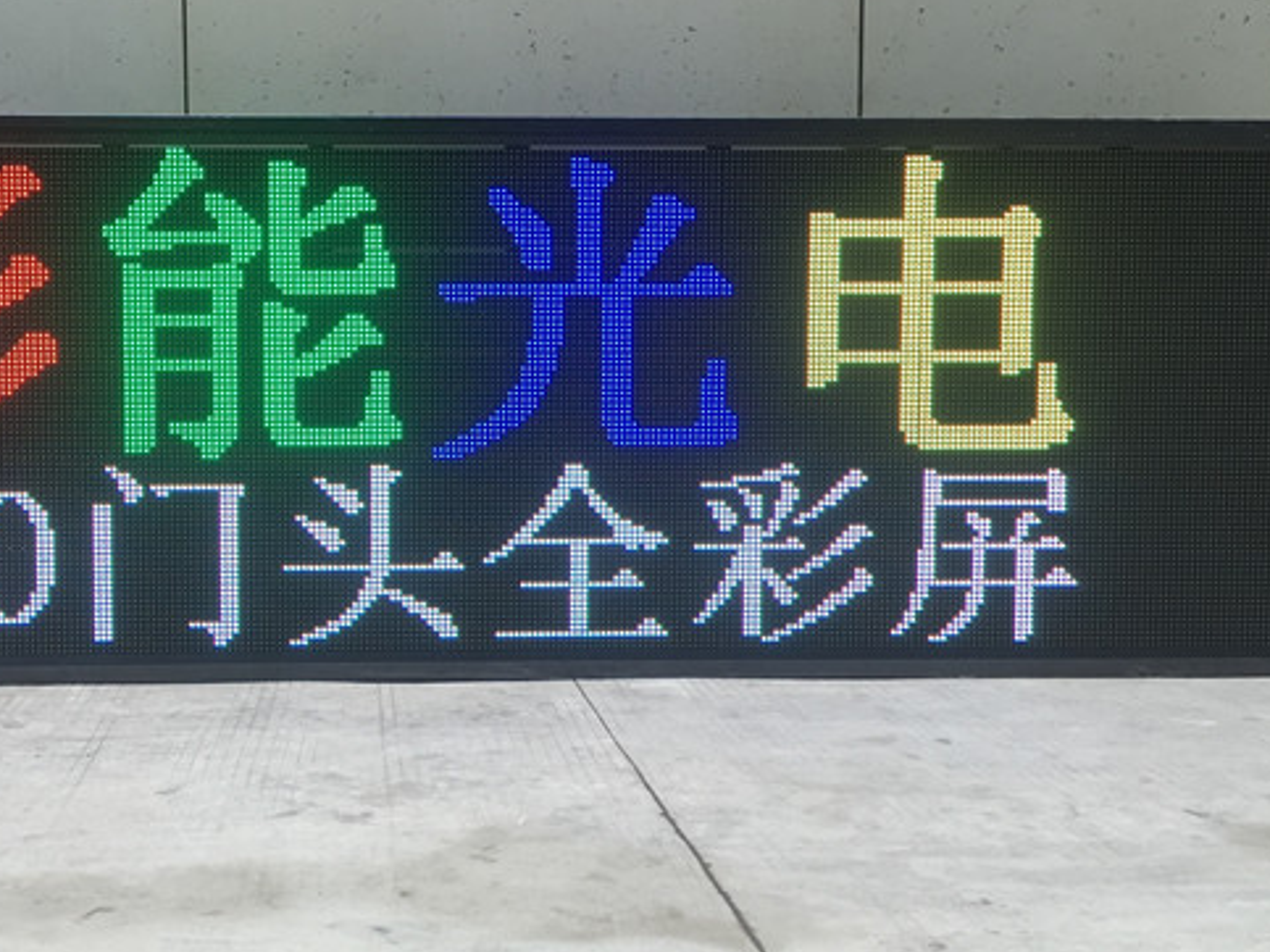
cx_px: 400
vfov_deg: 32.2
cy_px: 450
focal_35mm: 45
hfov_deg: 41.4
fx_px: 1651
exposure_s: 1/118
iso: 32
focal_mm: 4.15
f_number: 2.2
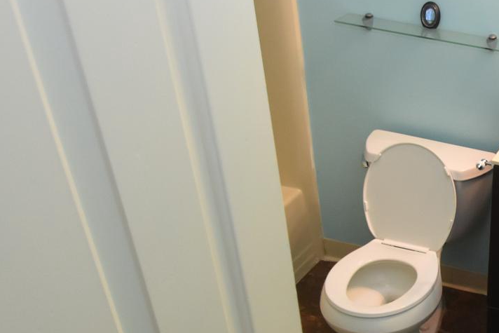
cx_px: 593
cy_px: 212
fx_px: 658
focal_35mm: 47
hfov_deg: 33.9
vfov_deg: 28.3
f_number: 5
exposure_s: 1/100
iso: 800
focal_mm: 11
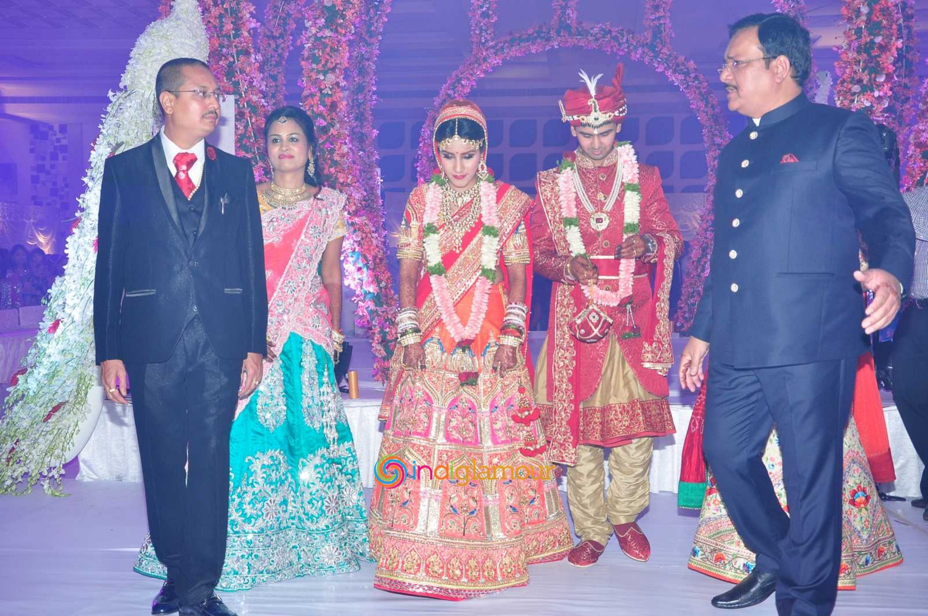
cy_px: 308
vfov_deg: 34.1
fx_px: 1004
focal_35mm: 39
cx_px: 464
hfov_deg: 49.6
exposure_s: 1/125
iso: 500
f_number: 6.3
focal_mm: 26
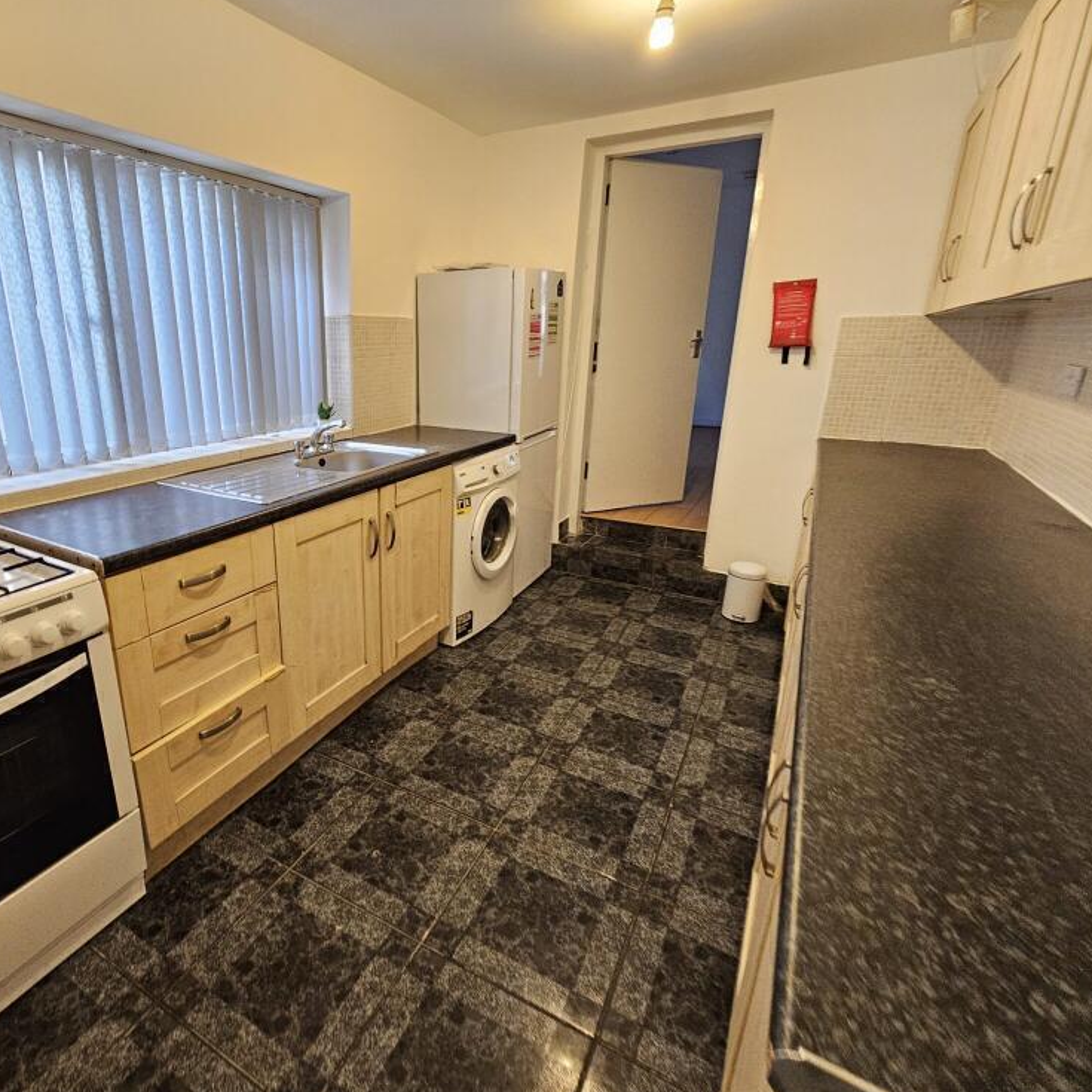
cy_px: 536
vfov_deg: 87.4
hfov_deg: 85.8
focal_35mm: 16
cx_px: 413
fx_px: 571
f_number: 2.2
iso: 400
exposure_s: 1/50
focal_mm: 2.2
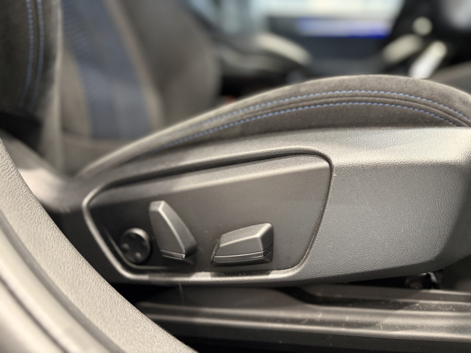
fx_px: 354
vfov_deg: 53.1
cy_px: 176
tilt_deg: -6.6
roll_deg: +0.2
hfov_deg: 67.3
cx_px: 236
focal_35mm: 26
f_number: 1.6
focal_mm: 5.96
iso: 640
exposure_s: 1/34
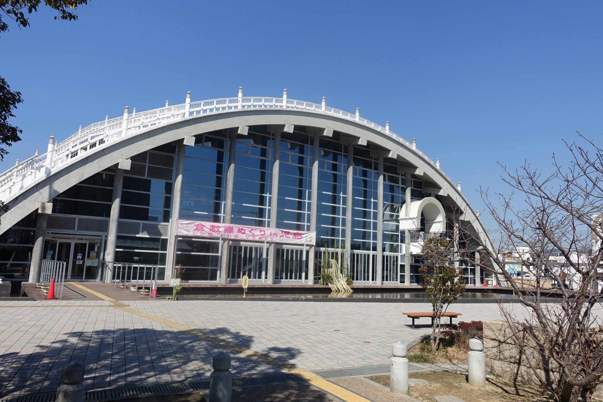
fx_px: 419
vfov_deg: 51.3
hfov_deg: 71.5
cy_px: 203
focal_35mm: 25
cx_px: 310
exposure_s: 1/640
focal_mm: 8.8
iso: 125
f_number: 5.6
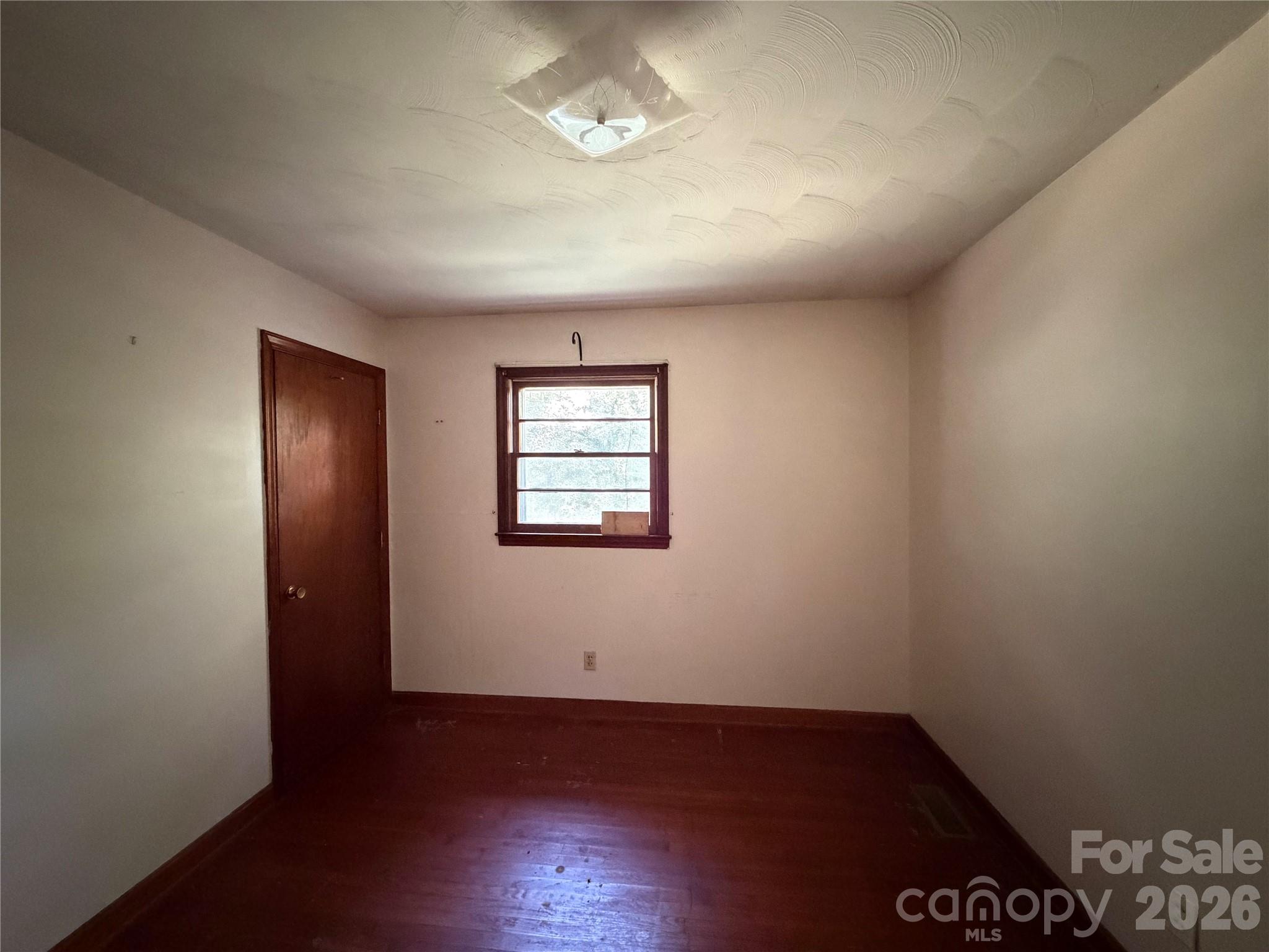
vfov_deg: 85.7
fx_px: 513
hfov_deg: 102.1
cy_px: 476
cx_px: 634
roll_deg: +0.3
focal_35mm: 14
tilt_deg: -0.5
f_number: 2.2
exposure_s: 1/43
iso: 1250
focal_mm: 2.22
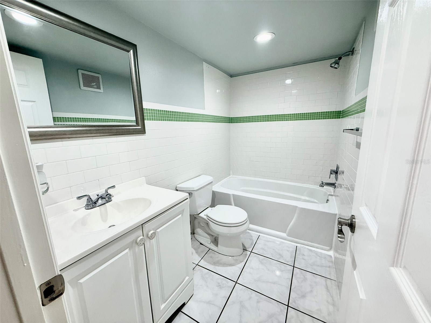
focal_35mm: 14
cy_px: 162
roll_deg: +1.5
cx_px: 216
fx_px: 174
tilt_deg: -10.8
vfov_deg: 85.7
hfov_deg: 102.1
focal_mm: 2.22
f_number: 2.2
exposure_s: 1/120
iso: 125
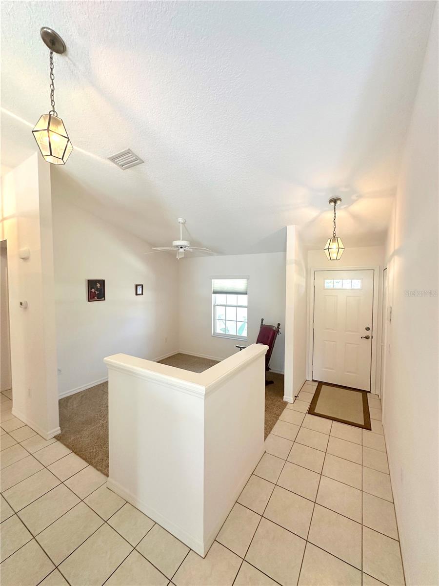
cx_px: 220
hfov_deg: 85.7
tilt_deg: -1.9
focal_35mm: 14
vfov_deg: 102.1
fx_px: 237
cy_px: 293
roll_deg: -0.8
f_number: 2.2
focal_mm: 2.22
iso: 200
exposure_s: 1/60
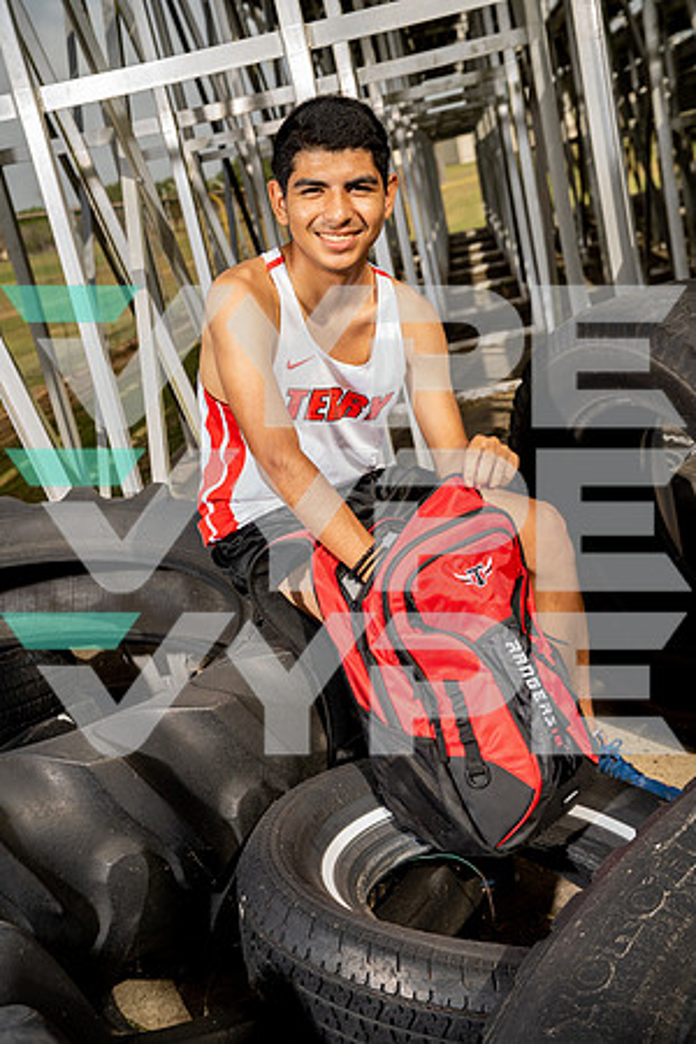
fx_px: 1334
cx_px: 348
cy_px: 522
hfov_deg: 29.2
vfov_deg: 42.7
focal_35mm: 46
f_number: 5.6
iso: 100
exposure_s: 1/250
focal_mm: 46
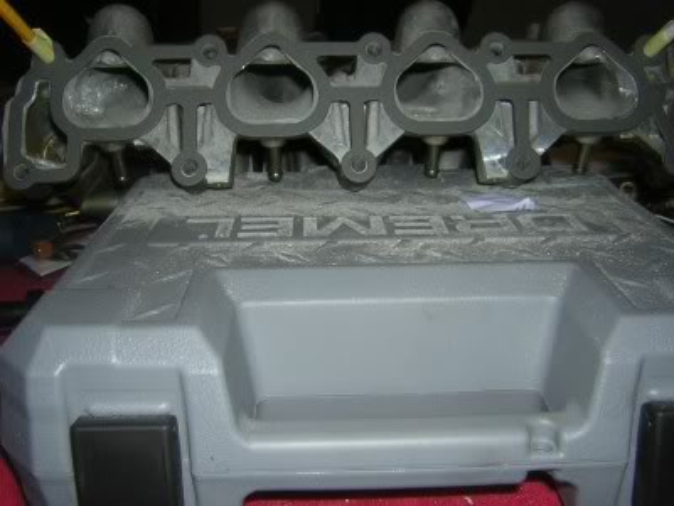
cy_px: 253
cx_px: 337
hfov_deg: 51.4
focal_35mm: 36
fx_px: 701
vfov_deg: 39.7
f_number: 5.2
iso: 100
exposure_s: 1/60.1
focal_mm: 4.7
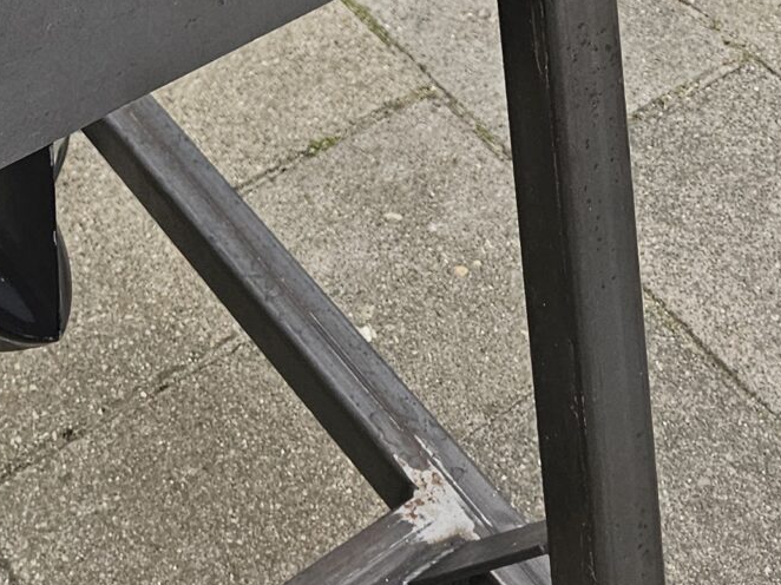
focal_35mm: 89
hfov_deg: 21.7
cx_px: 134
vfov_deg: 12.8
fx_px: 2007
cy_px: -816
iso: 250
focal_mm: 6.3
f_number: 1.7
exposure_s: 1/359
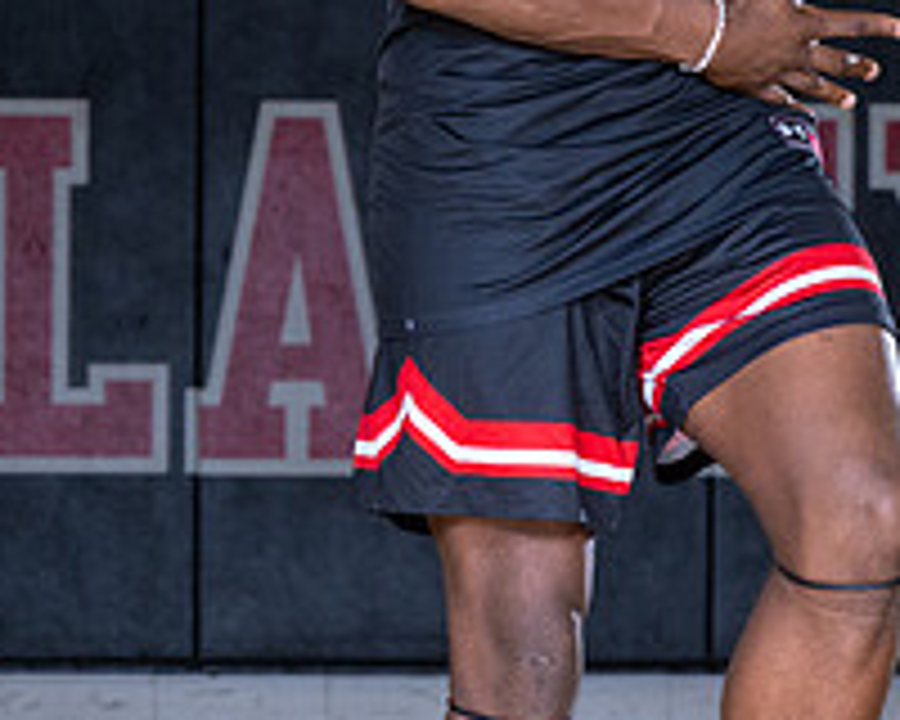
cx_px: 585
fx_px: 6846
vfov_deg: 6.0
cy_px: -63
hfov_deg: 7.5
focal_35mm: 257
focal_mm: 70
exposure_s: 1/100
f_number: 7.1
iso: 400
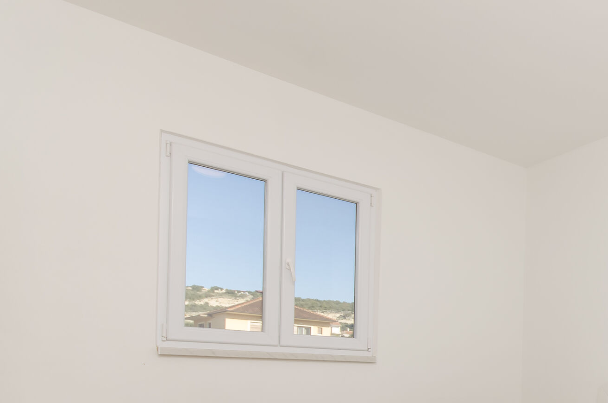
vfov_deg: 37.7
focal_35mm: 32
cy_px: 377
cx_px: 586
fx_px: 539
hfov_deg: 49.7
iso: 100
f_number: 7.1
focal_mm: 10
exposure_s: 1/160
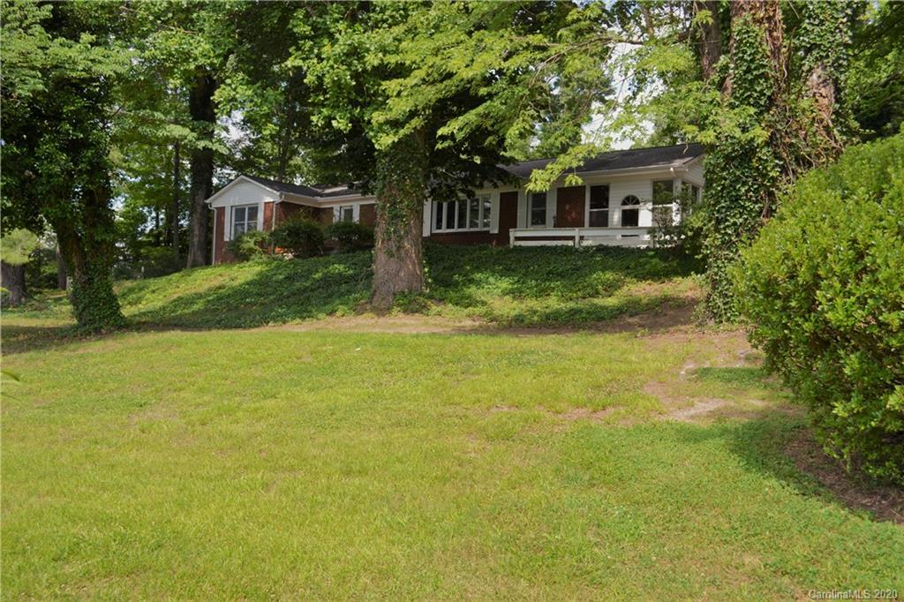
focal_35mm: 30
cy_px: 301
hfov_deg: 61.9
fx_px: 753
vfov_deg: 43.6
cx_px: 452
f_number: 6.3
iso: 100
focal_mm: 20
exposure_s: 1/160
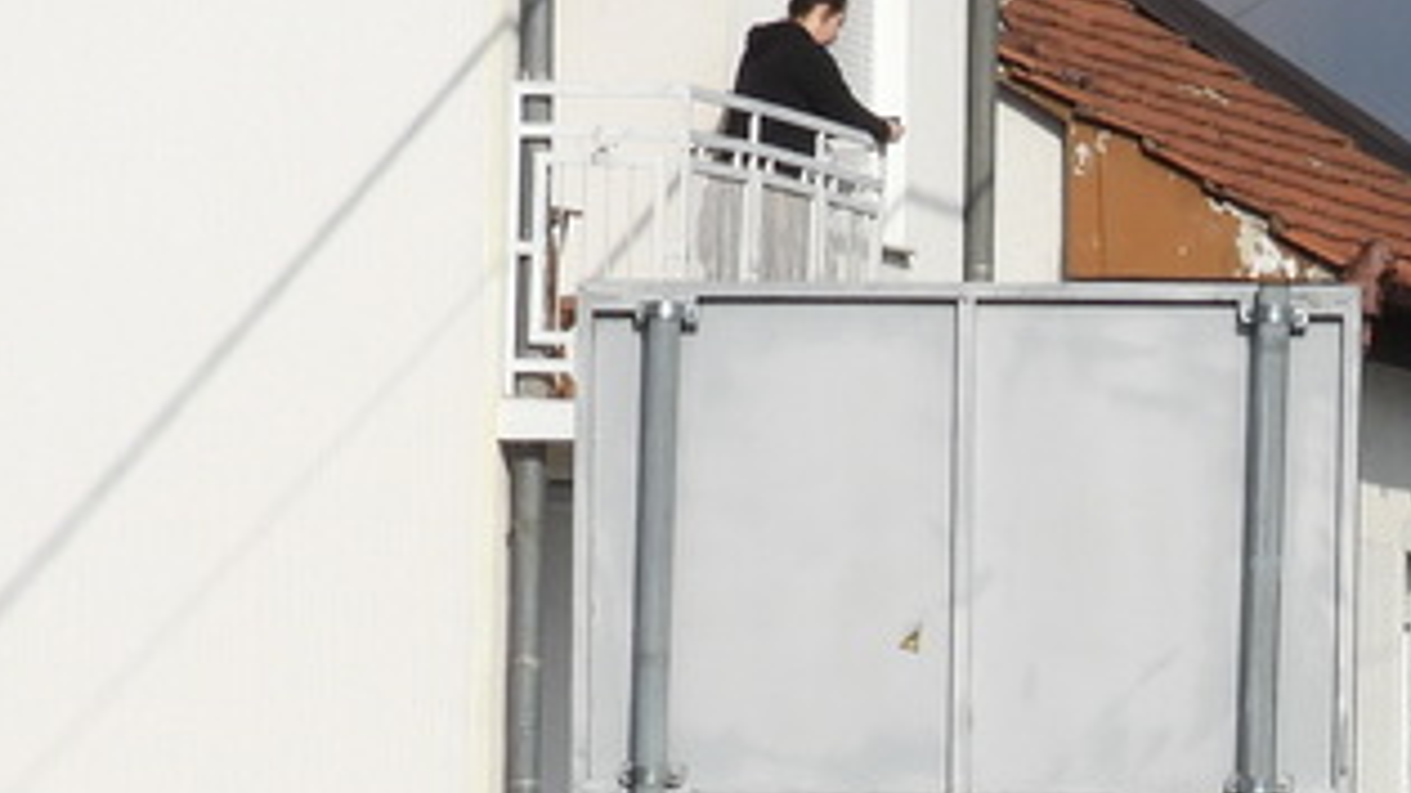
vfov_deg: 2.8
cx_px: 1595
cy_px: 1317
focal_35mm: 436
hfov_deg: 4.9
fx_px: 16308
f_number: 4
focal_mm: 18.9
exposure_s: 1/1600
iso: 100
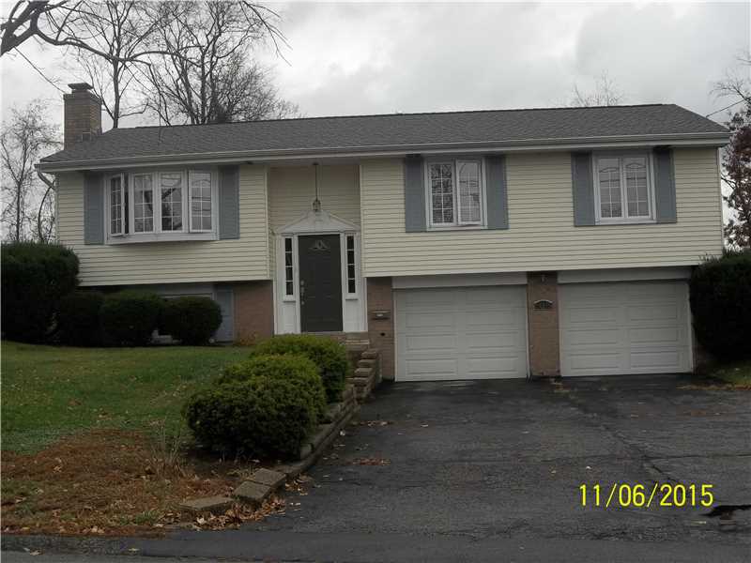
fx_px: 955
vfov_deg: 32.9
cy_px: 282
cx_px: 376
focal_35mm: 44
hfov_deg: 42.9
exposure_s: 1/160
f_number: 4.5
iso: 80
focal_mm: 7.8
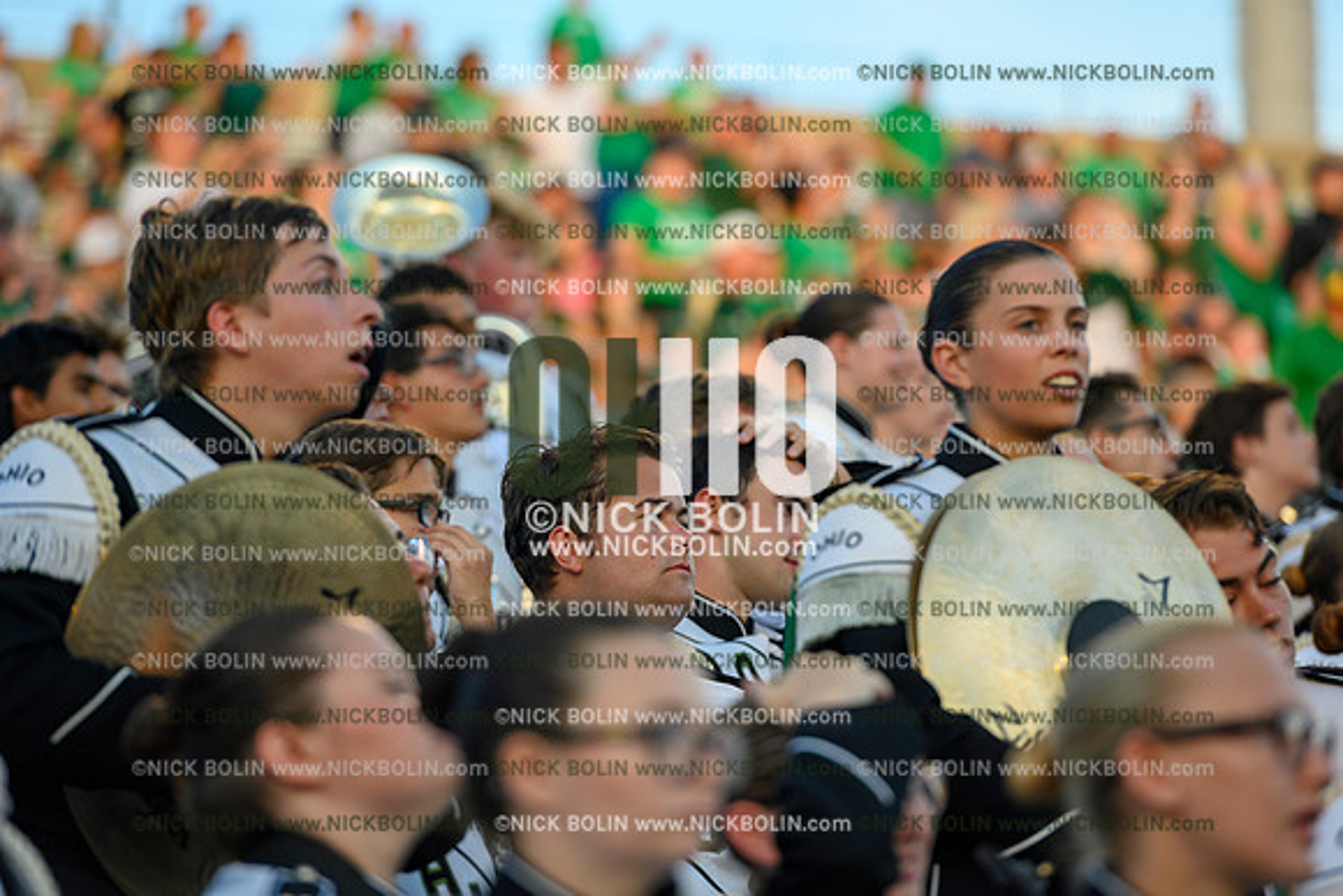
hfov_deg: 10.3
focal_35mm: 200
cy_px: 448
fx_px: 7463
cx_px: 672
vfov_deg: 6.9
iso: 160
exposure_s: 1/125
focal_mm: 200
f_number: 4
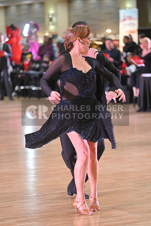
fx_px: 1069
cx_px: 76
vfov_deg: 12.1
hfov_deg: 8.1
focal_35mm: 170
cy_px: 113
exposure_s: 1/400
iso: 4000
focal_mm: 170
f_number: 4
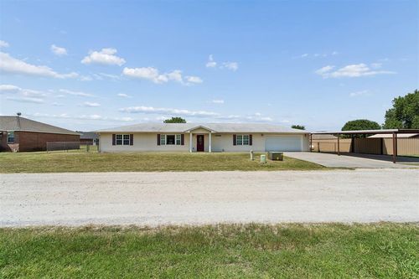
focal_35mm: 15
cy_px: 140
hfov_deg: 100.4
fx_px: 175
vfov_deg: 77.3
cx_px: 210
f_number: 7.1
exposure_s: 1/1250
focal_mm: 10
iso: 200
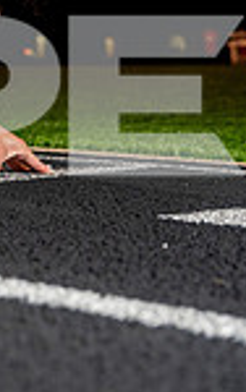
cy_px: -86
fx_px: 1274
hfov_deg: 10.6
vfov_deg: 16.7
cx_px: -139
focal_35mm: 119
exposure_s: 1/250
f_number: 4
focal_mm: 39
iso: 800
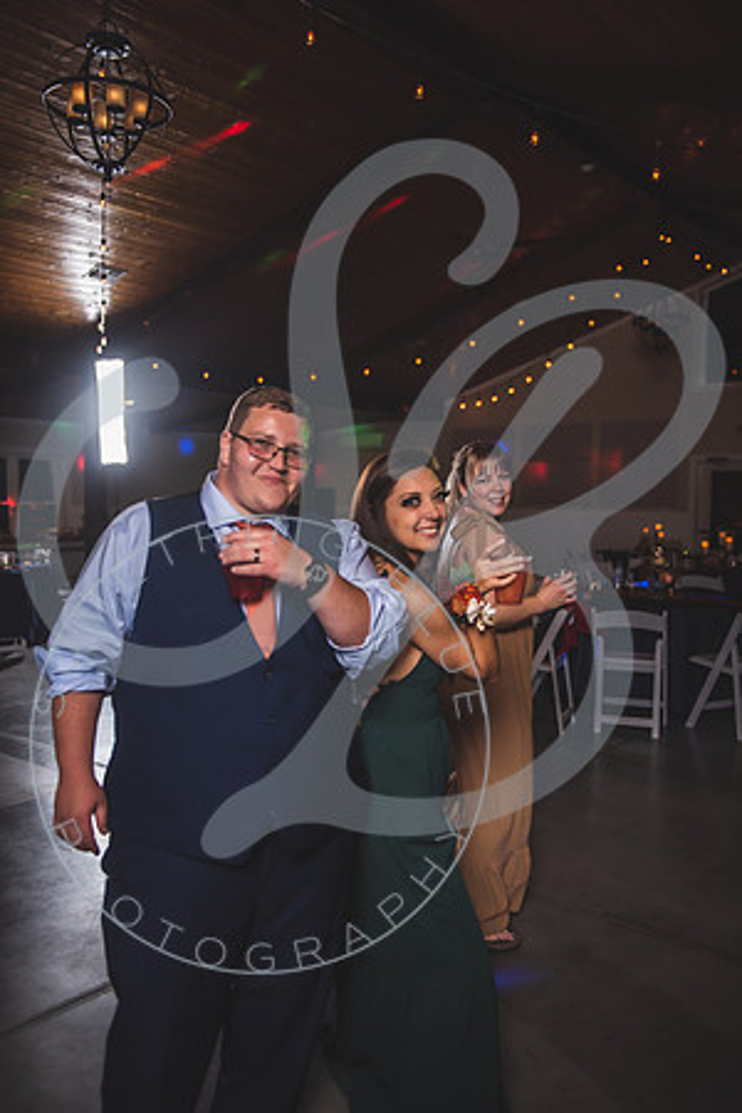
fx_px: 958
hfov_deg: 42.3
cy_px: 556
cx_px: 371
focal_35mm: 31
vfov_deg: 60.3
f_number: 2.8
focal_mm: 31
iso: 200
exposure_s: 1/160
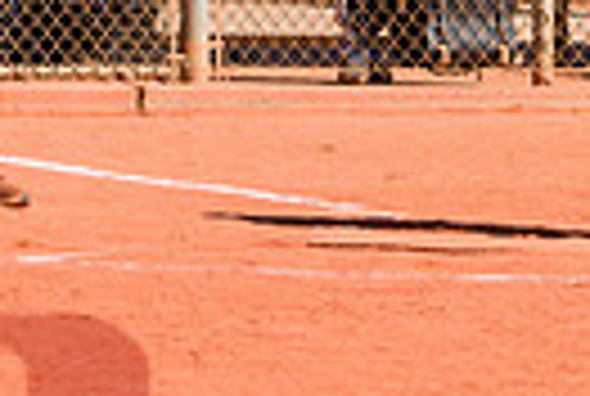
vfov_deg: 2.3
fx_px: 9806
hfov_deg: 3.4
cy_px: -194
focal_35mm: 597
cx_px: 582
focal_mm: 102
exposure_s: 1/1600
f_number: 6.3
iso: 400
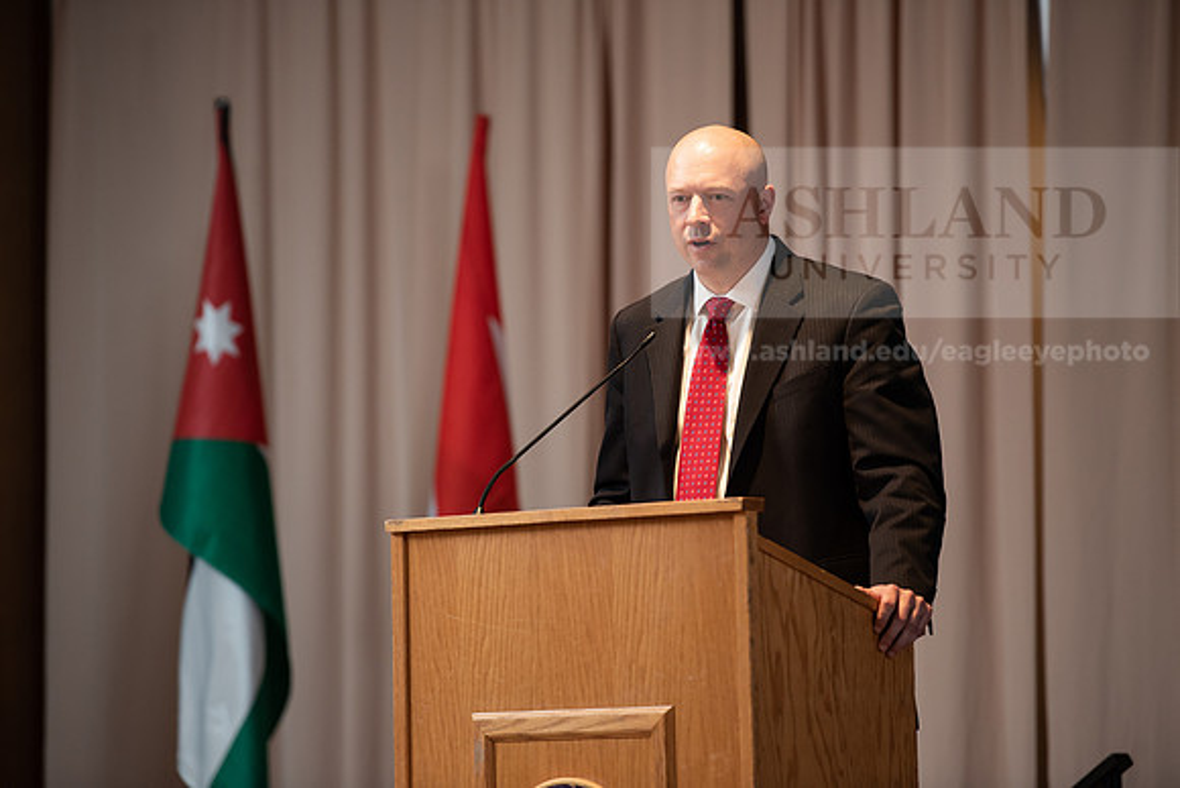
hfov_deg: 11.1
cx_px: 590
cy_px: 394
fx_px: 6065
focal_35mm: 185
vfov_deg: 7.4
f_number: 3.2
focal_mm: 185
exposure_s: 1/200
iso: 1250
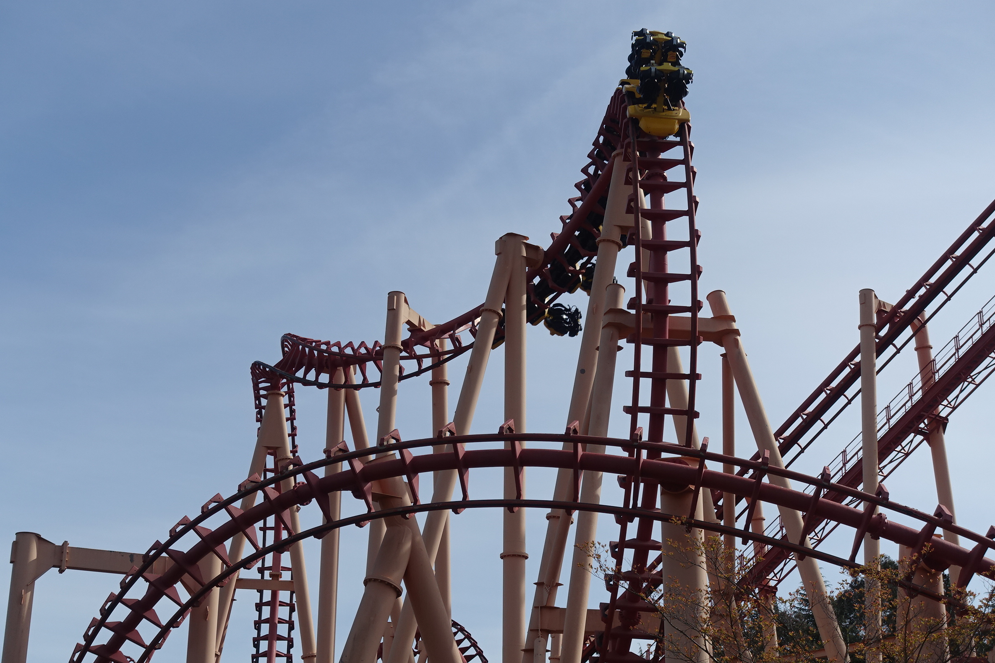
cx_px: 425
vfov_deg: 22.6
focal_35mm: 60
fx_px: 1658
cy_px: 322
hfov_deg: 33.3
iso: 125
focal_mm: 19.1
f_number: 4
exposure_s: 1/250
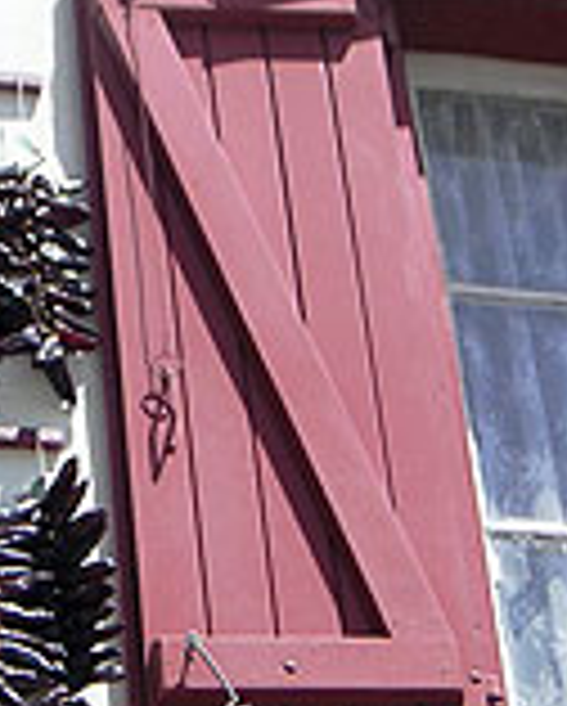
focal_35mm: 134
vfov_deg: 14.2
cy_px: 598
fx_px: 2805
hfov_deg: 11.5
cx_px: 252
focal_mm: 7.5
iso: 50
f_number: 6.7
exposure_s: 1/180
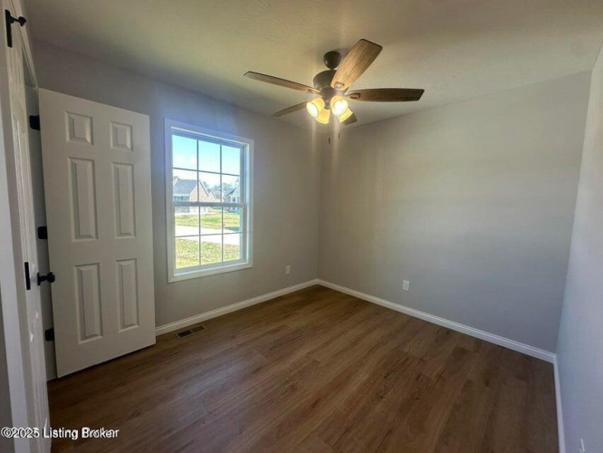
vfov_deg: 85.7
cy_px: 226
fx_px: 244
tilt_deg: -4.6
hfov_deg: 102.0
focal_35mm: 14
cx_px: 302
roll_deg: -1.6
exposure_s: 1/120
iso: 64
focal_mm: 2.22
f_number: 2.2
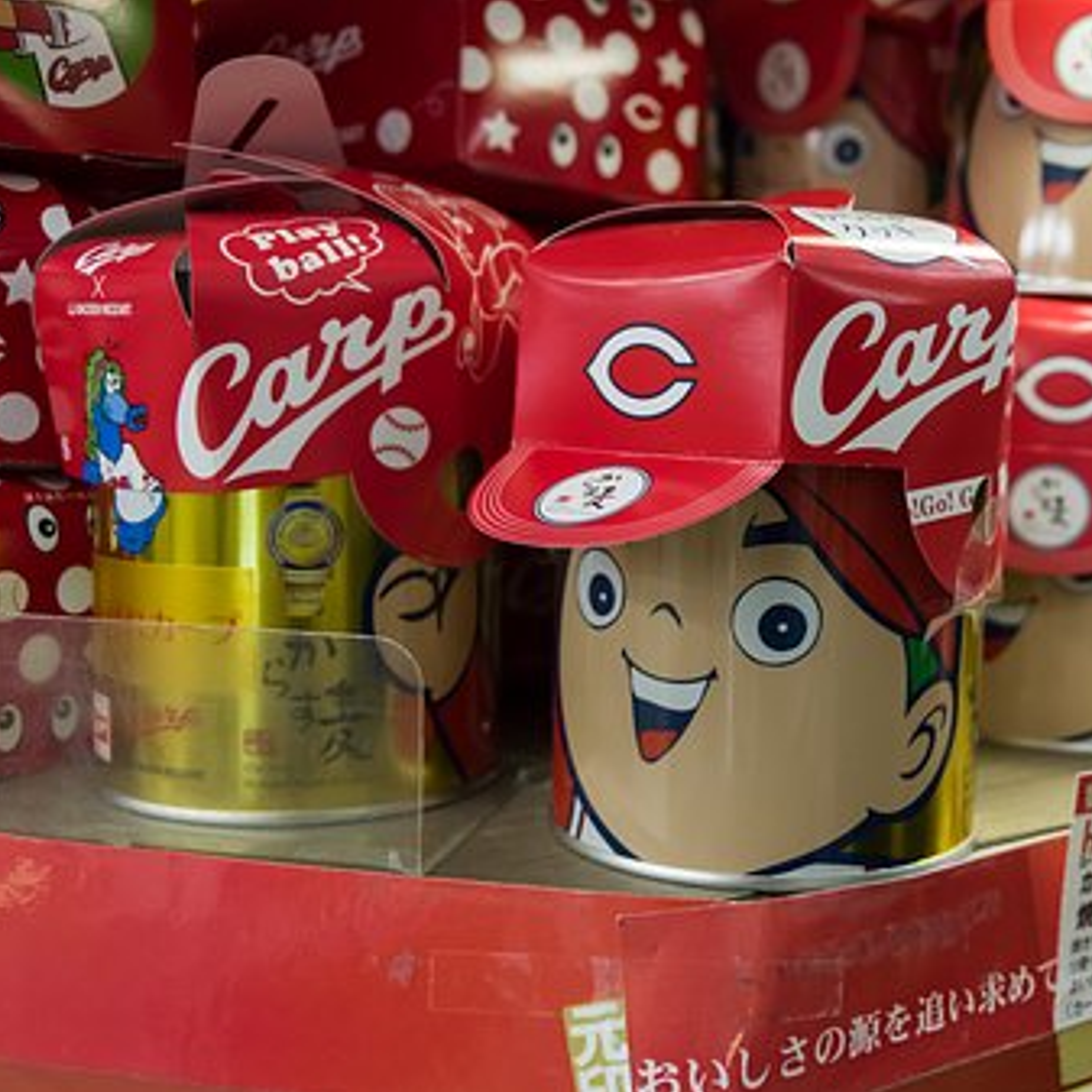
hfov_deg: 40.7
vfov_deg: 41.3
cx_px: 736
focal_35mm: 41
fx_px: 1451
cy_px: 548
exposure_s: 1/250
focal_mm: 21
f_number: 4
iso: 3200
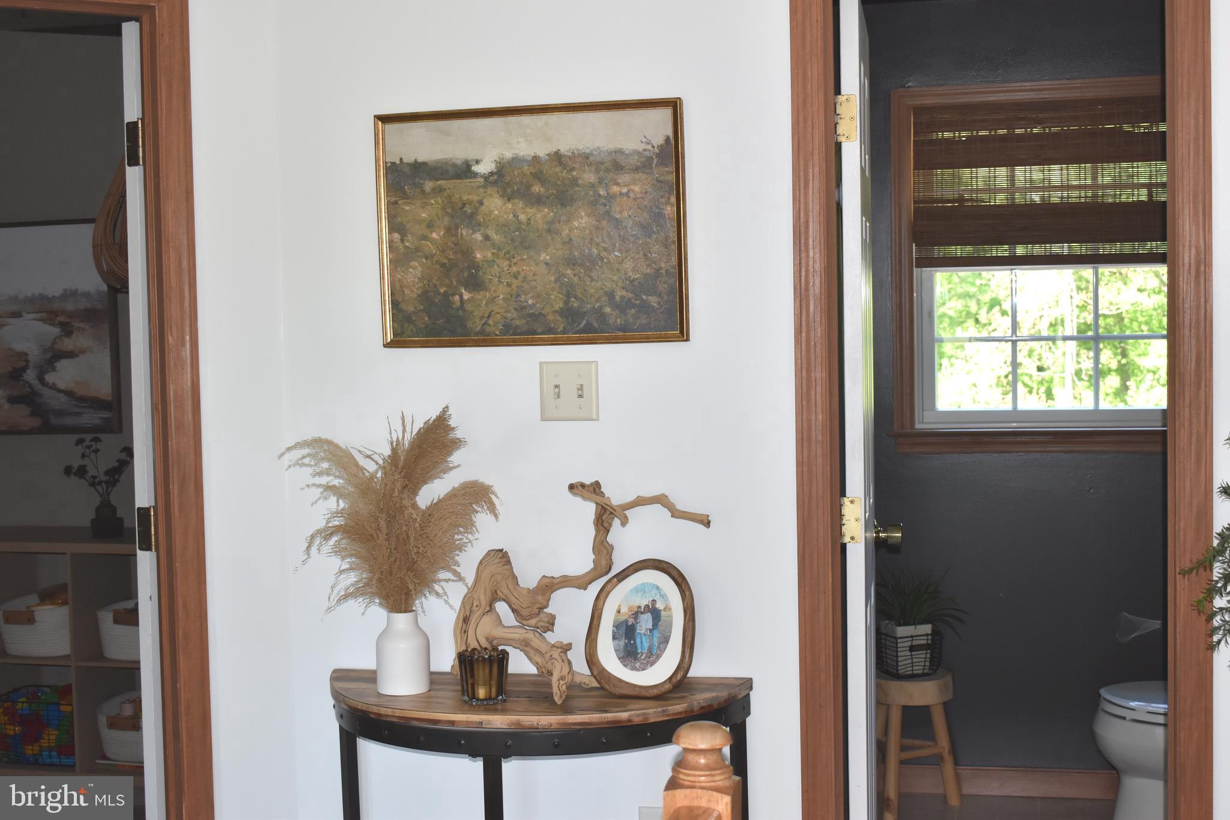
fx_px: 1640
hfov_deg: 41.1
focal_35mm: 48
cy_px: 410
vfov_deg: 28.1
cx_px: 615
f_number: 5.6
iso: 640
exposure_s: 1/125
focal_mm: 32
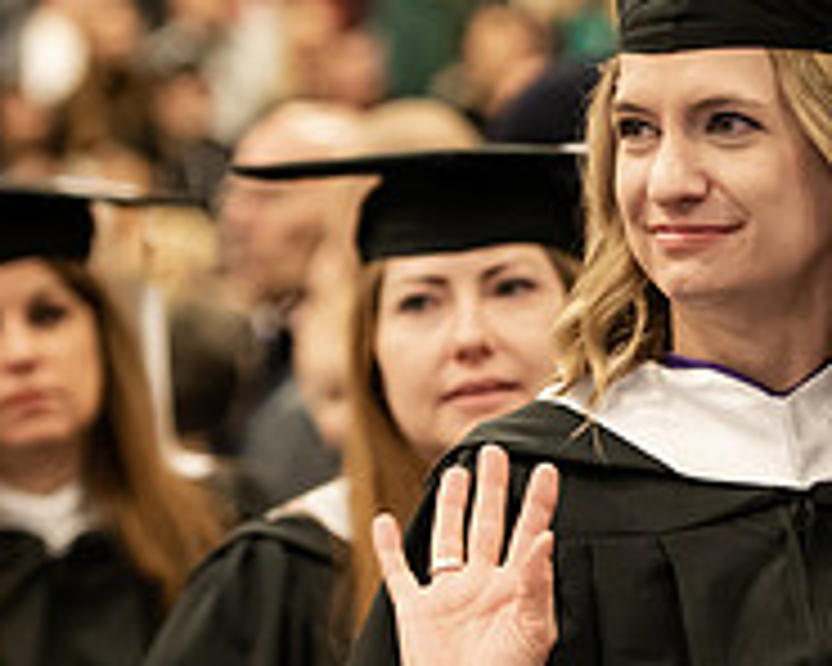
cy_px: 358
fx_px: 7387
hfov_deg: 6.4
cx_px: 949
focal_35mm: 300
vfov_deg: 5.2
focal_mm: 102
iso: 2000
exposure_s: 1/200
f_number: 3.2
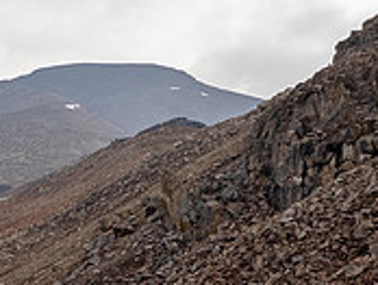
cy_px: 412
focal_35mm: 80
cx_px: -35
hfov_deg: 23.0
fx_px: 875
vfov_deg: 16.9
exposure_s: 1/160
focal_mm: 12
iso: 200
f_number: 8
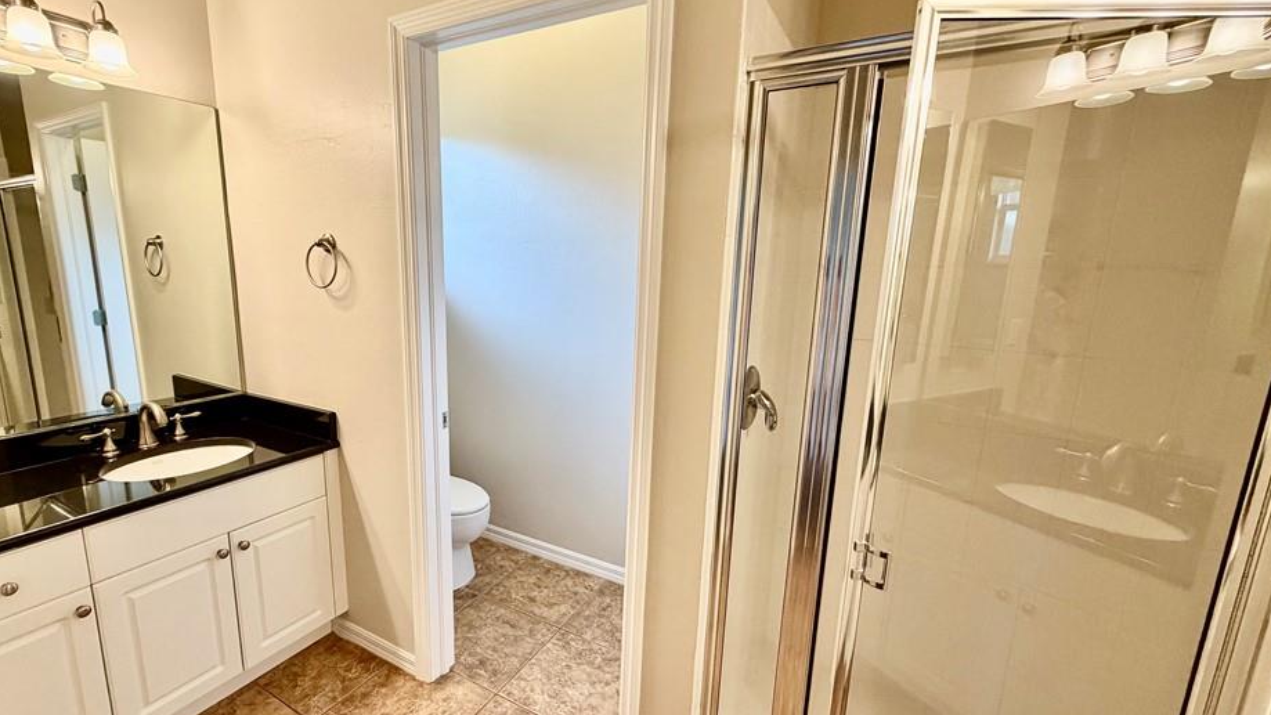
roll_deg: -0.6
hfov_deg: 95.6
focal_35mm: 17
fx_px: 573
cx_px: 573
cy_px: 372
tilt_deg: -11.4
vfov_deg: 63.9
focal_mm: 2.22
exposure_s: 1/120
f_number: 2.2
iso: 320
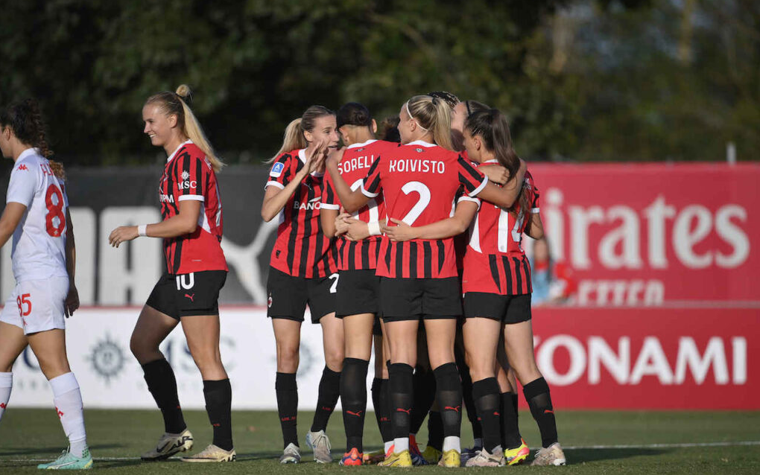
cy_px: 249
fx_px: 8473
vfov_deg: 3.2
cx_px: 379
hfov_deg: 5.1
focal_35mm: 409
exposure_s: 1/4000
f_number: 4
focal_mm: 400
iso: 500
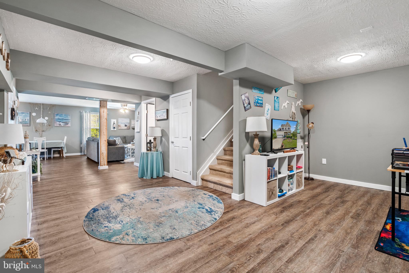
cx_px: 204
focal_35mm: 16
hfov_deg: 96.7
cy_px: 136
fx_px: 182
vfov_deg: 73.8
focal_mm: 16
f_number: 8
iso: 640
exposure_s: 1/60
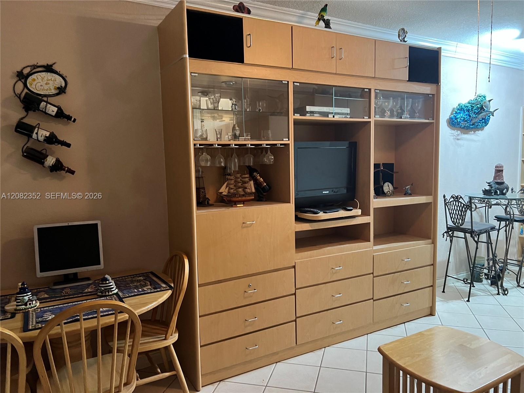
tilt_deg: -5.9
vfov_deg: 53.1
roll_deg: +0.9
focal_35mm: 26
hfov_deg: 67.3
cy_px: 196
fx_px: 394
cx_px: 262
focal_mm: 5.7
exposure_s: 1/40
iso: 400
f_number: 1.5
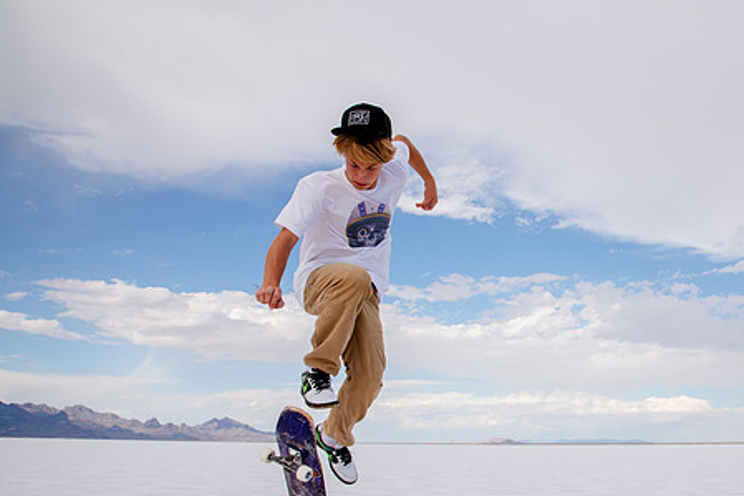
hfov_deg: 54.8
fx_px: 702
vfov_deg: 38.6
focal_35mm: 34
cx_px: 489
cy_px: 315
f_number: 8
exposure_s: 1/640
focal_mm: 24
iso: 250
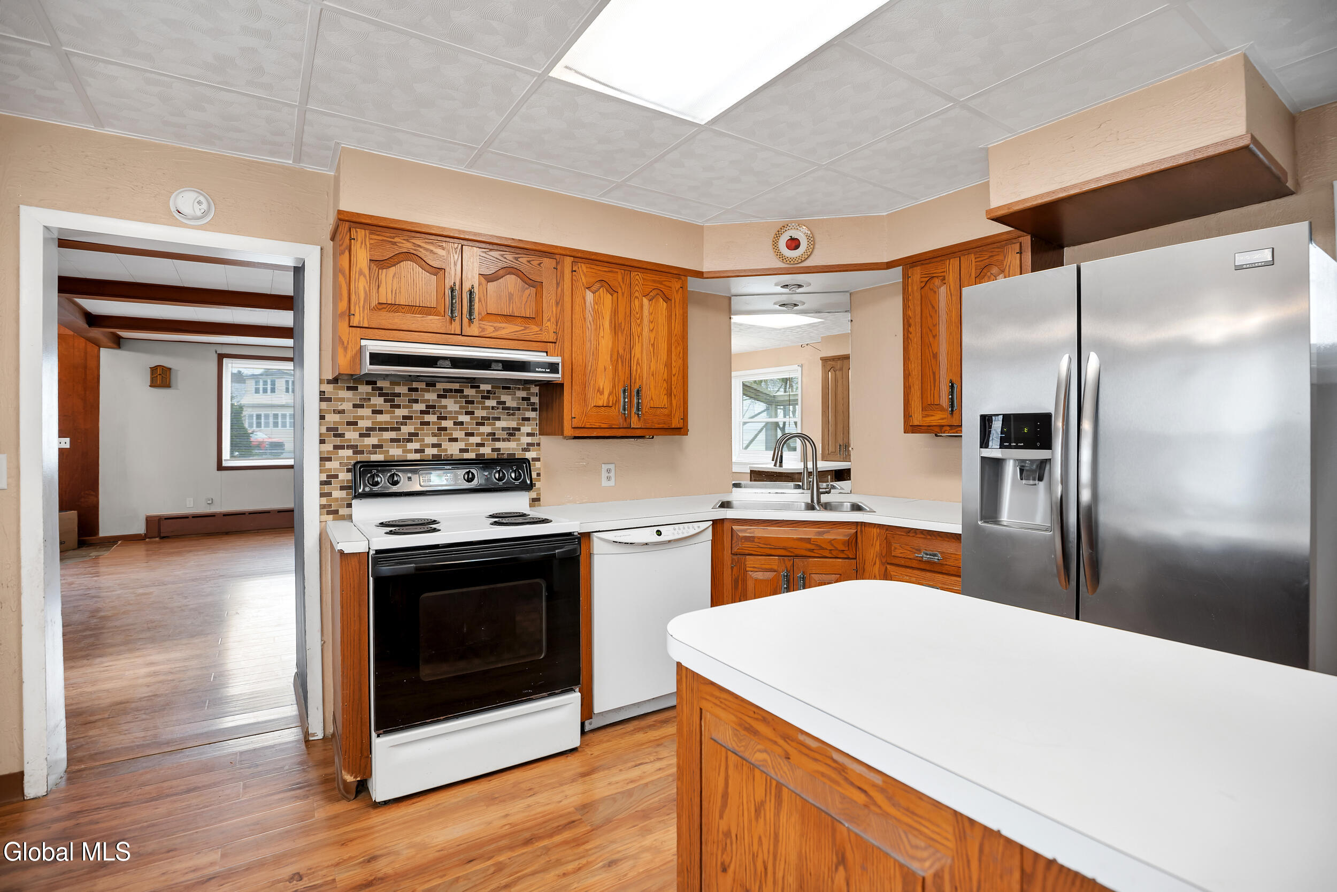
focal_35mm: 16
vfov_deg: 73.8
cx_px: 668
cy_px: 446
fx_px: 594
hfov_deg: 96.7
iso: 320
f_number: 4
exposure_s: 1/40
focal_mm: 16
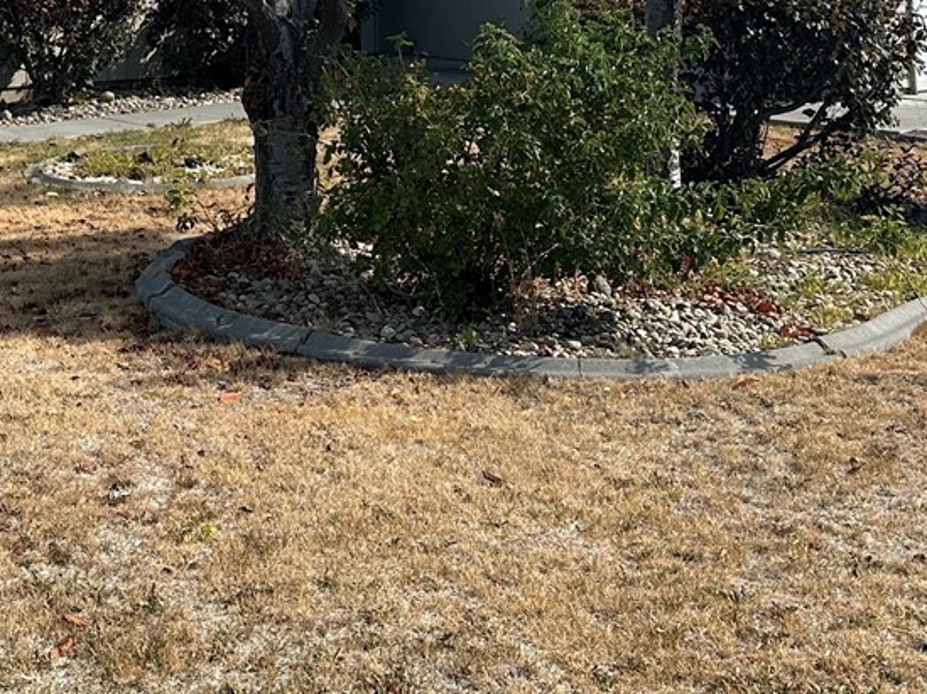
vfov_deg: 20.0
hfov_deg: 27.4
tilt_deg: +1.2
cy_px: -69
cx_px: 235
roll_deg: -0.2
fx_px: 1873
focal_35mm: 70
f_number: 1.78
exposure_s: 1/3861
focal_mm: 6.86
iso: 80
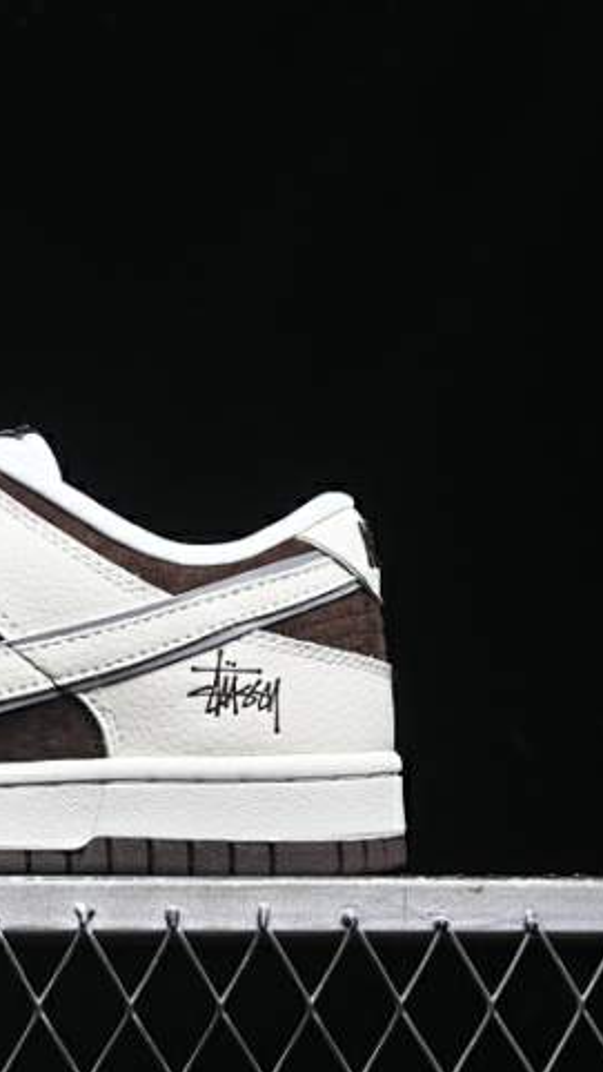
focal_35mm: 119
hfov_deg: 10.0
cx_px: -158
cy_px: 536
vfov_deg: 18.0
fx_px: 3384
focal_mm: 50
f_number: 6.3
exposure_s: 1/60
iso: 160
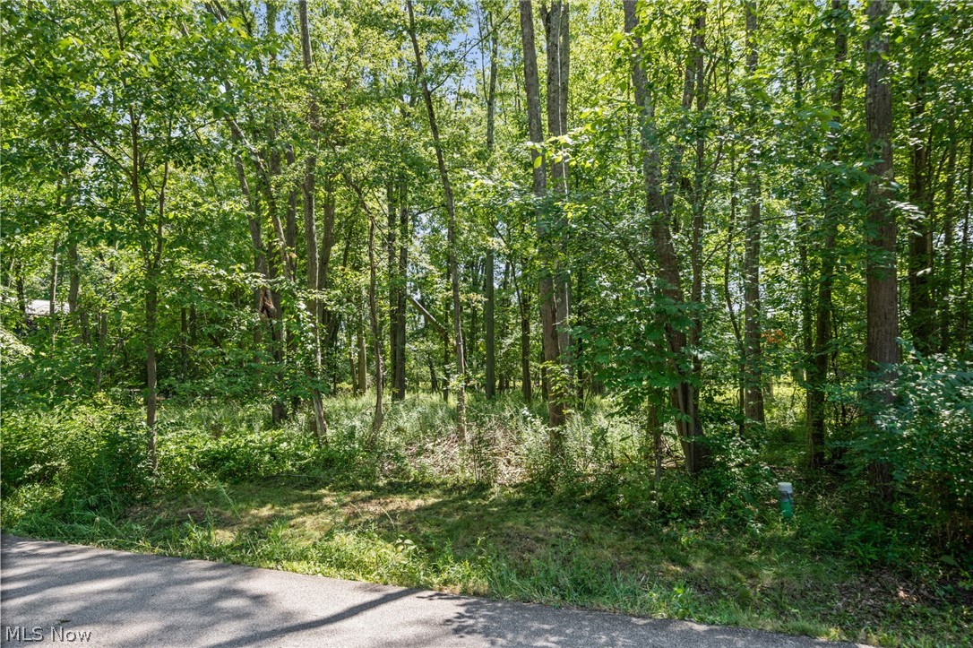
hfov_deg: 73.8
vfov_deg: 53.1
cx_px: 486
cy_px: 324
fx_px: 648
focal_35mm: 24
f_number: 9
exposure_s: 1/25
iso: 250
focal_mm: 24
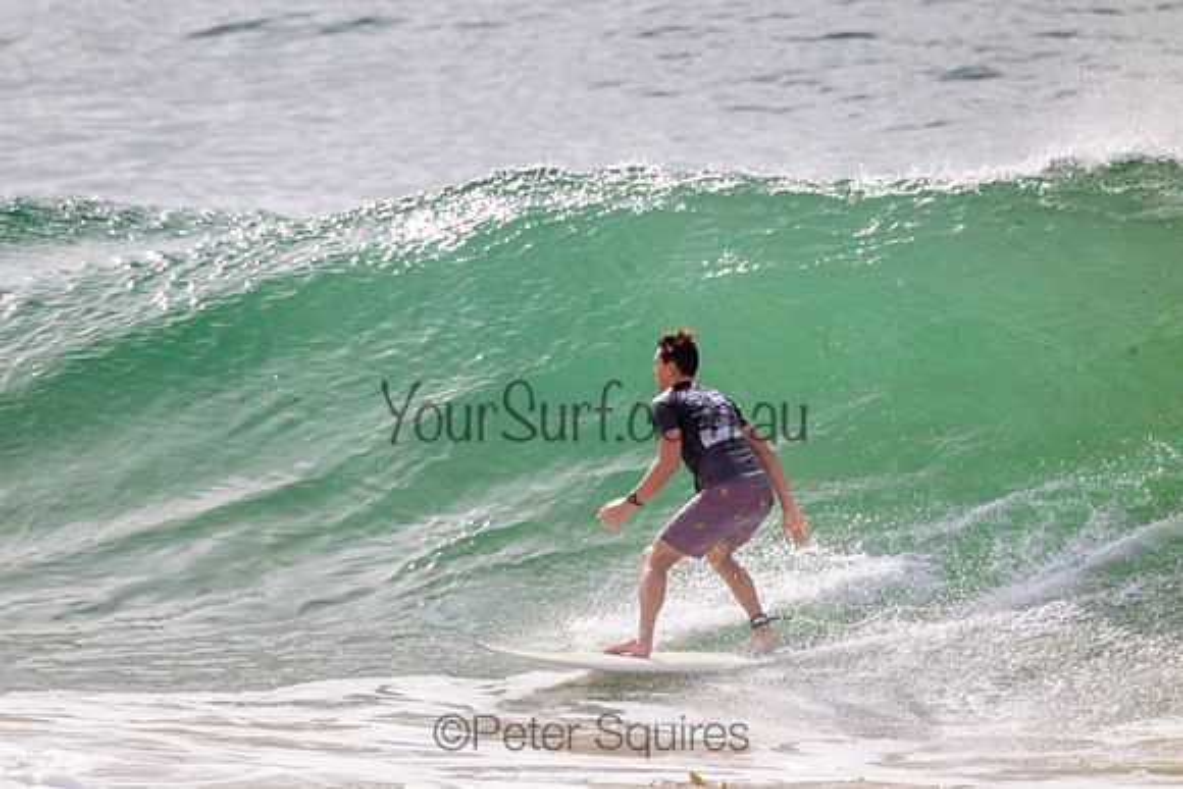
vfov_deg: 1.7
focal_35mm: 800
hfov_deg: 2.6
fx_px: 26294
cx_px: 592
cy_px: 394
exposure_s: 1/2000
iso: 720
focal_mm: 800
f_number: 11
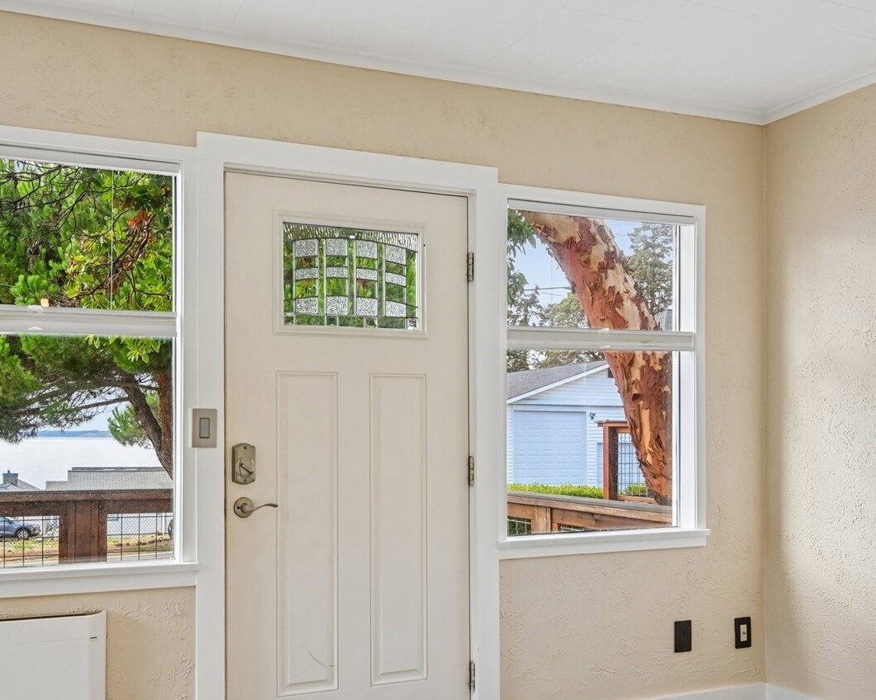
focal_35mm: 33
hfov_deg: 53.9
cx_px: 358
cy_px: 431
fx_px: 855
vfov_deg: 44.2
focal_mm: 22
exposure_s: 1/160
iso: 400
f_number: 8
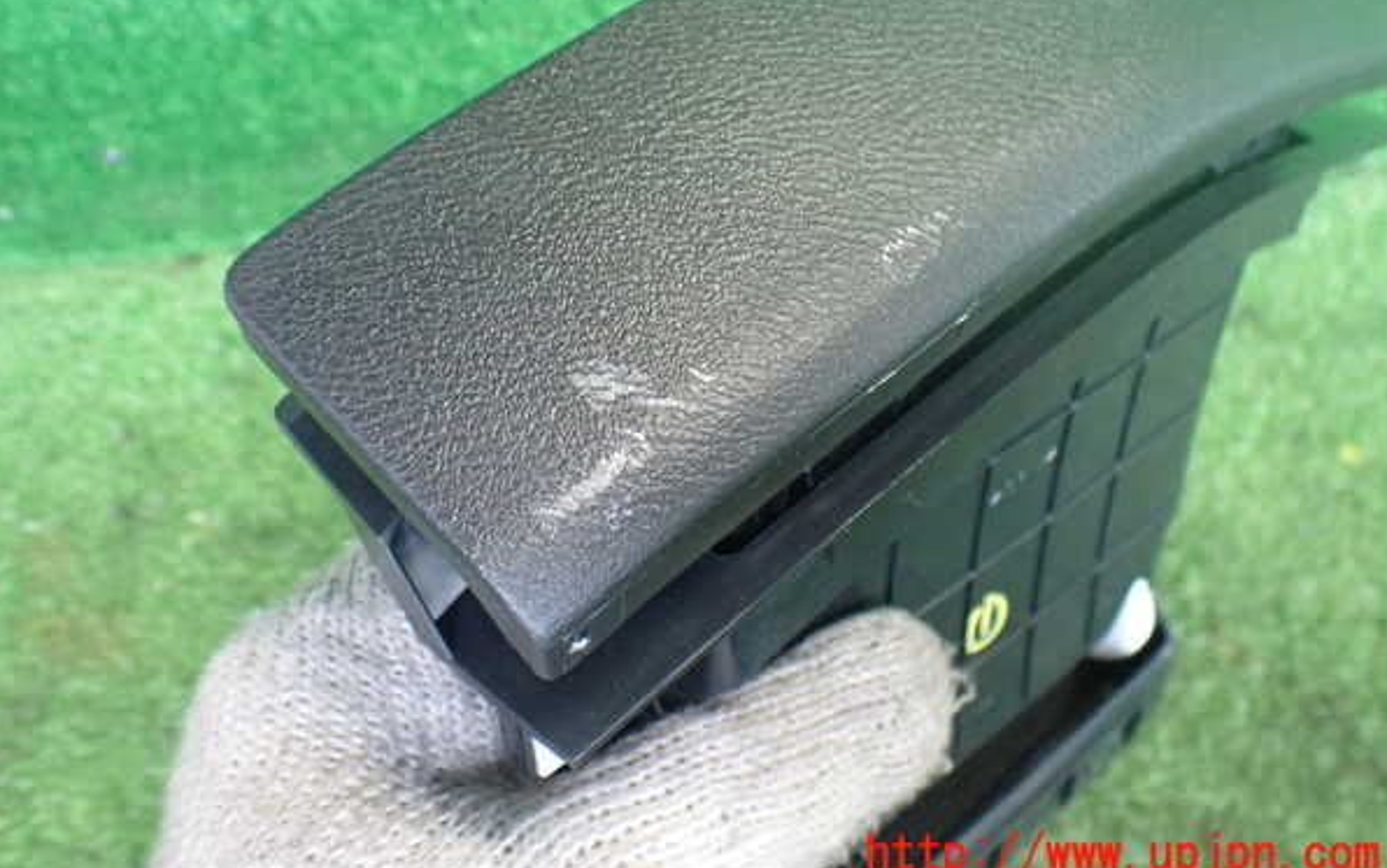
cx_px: 694
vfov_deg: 39.3
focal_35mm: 32
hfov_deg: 59.6
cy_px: 361
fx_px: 1210
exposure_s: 1/60
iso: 800
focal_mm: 5.4
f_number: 2.3
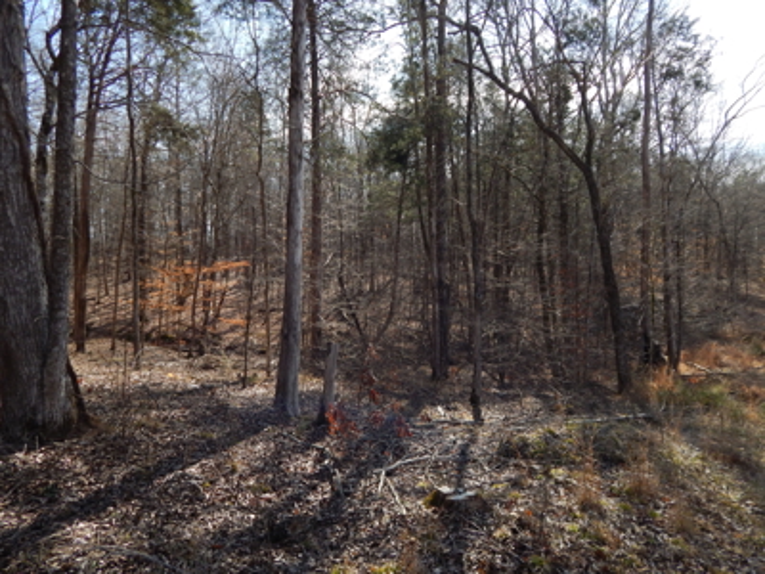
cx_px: 382
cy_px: 287
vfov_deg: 58.9
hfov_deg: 73.9
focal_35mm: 23
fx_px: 508
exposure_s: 1/800
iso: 200
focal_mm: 4
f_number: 3
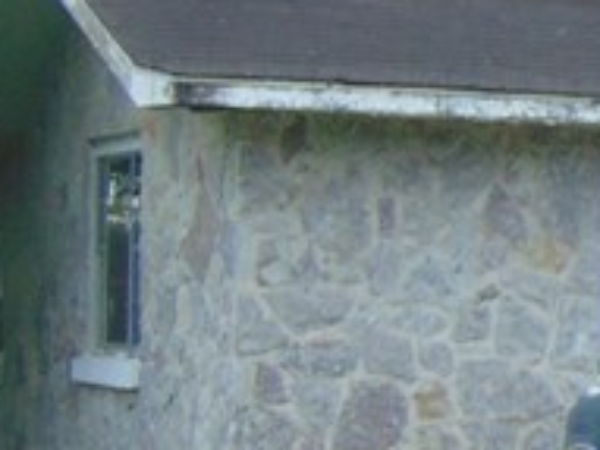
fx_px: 3620
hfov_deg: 8.7
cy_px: 324
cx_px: 1385
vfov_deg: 7.1
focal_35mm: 209
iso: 80
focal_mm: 6.9
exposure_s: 1/250
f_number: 3.3
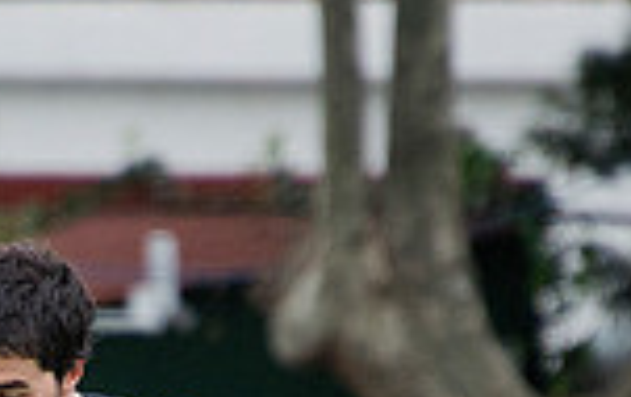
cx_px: -125
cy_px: 792
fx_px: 20192
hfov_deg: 1.8
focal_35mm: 1172
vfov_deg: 1.1
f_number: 5.6
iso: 2000
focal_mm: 300
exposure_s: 1/500
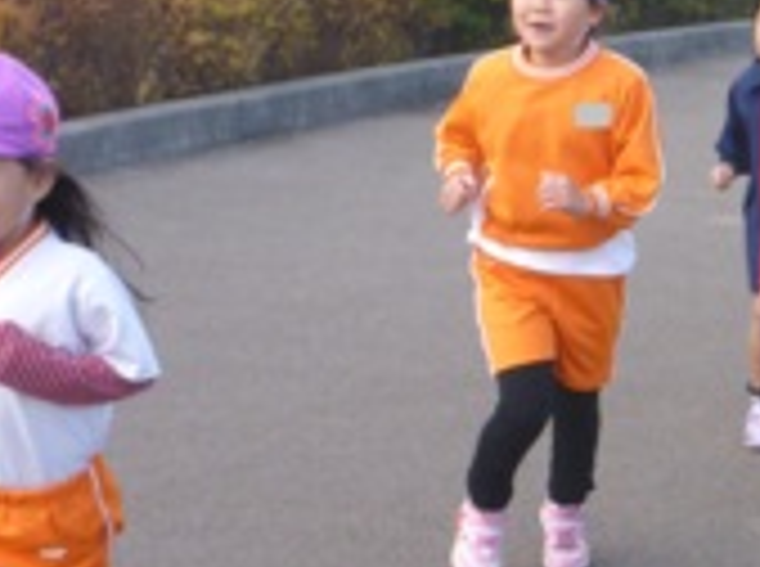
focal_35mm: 135
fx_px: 2958
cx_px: 639
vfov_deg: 10.9
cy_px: 225
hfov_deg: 14.5
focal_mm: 11
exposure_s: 1/320
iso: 250
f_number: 5.2
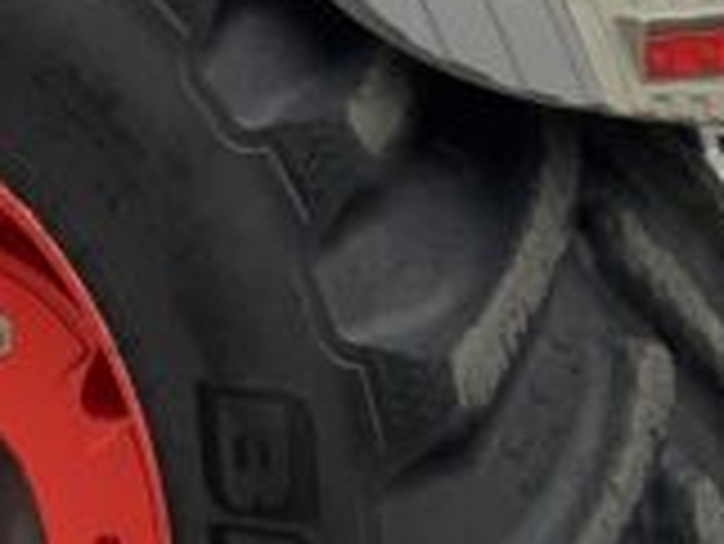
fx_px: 3851
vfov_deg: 8.0
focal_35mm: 184
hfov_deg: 10.7
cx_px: 319
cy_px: -27
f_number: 1.8
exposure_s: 1/204
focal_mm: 3
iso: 16
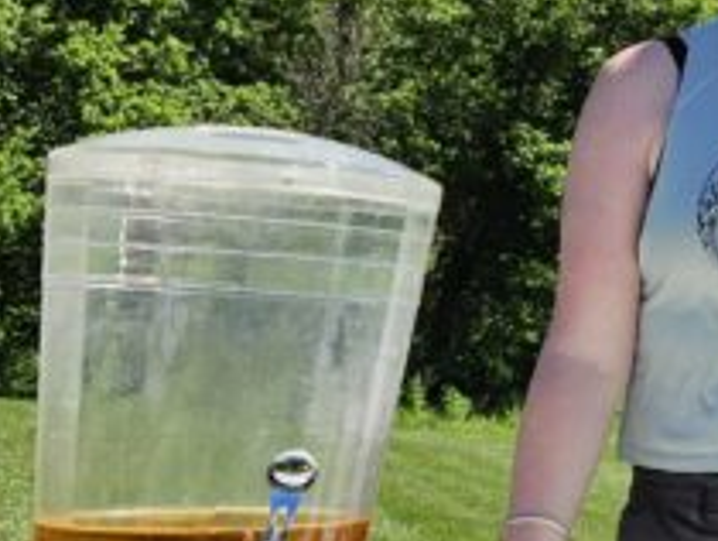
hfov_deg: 15.8
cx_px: 1145
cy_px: 27
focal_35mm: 112
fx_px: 2326
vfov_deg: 13.1
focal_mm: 5.4
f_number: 1.8
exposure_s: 1/1445
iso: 25
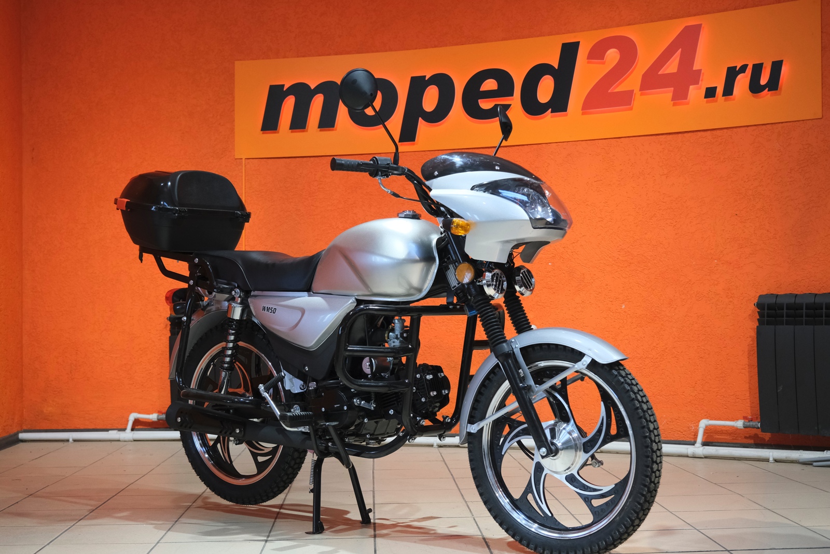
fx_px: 1130
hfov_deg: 40.3
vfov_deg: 27.5
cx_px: 415
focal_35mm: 49
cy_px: 277
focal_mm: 32.5
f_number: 4
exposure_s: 1/100
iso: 1600
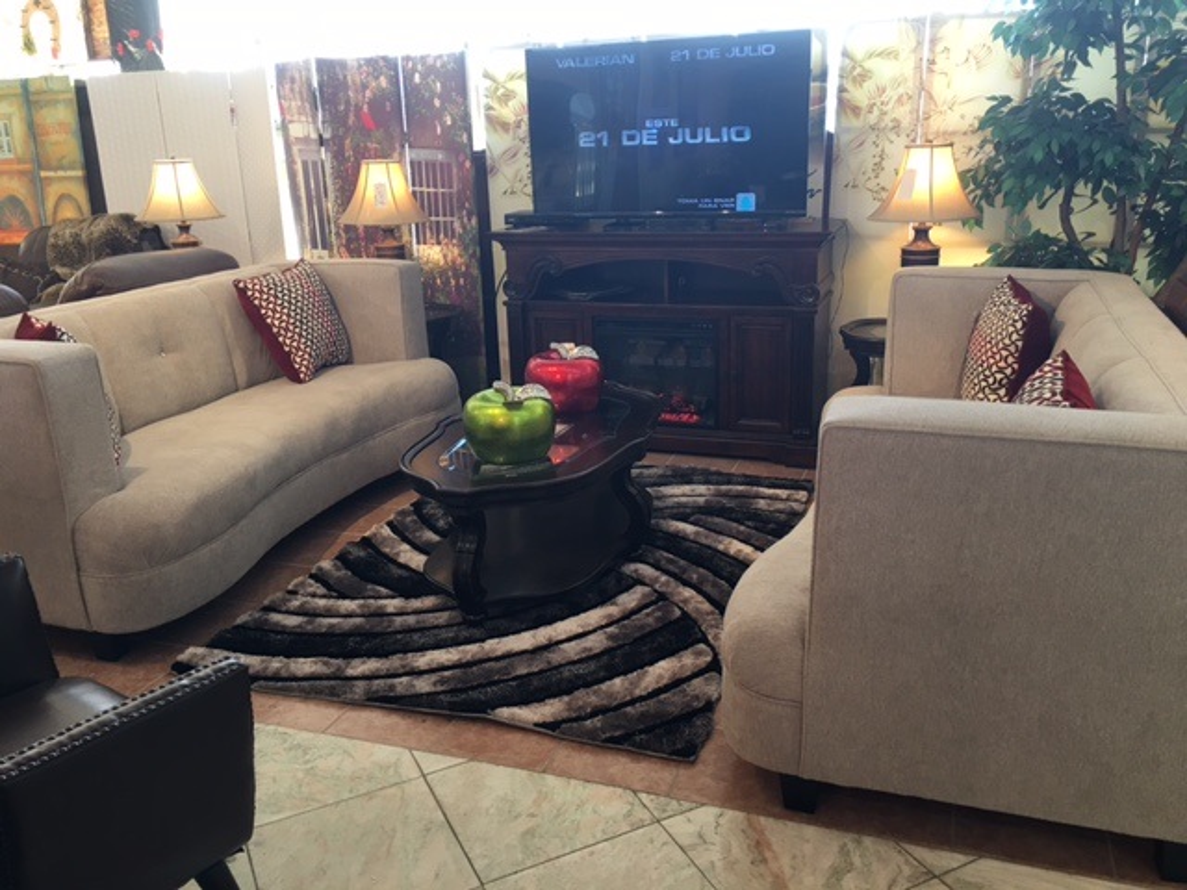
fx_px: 994
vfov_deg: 48.2
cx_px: 594
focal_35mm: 29
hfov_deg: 61.7
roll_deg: +1.7
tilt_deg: -15.5
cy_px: 445
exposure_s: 1/15
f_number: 2.2
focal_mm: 4.15
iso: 25
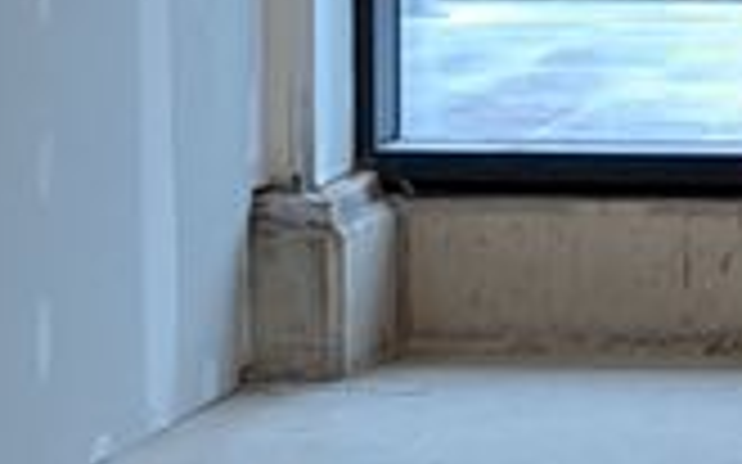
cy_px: -106
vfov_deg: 7.3
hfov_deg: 10.7
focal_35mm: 178
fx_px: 3598
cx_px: 1506
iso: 80
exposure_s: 1/50
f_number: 1.8
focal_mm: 4.65
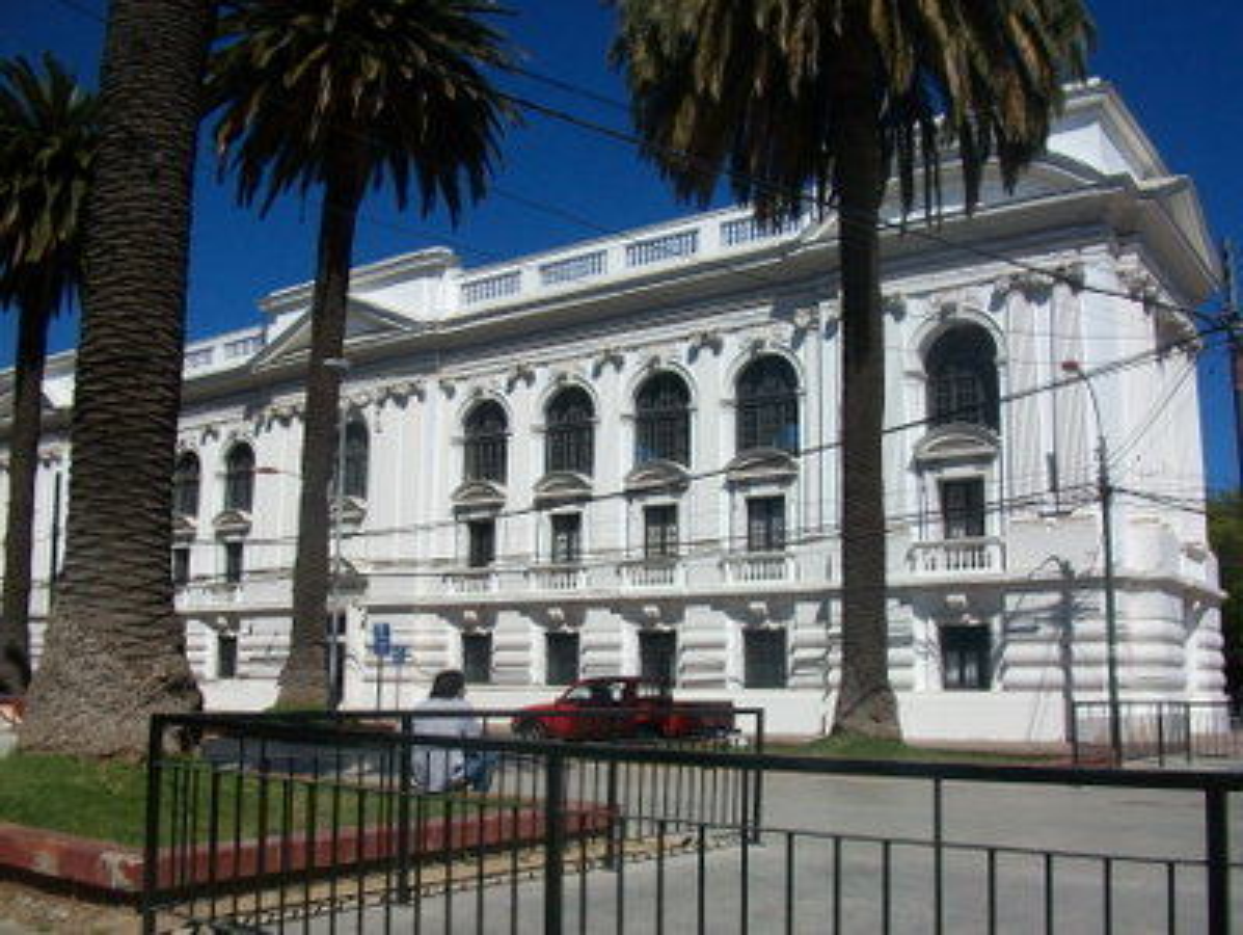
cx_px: 622
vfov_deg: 41.9
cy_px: 468
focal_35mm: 34
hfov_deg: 53.9
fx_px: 1222
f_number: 5.5
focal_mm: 5.7
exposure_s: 1/800
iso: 80
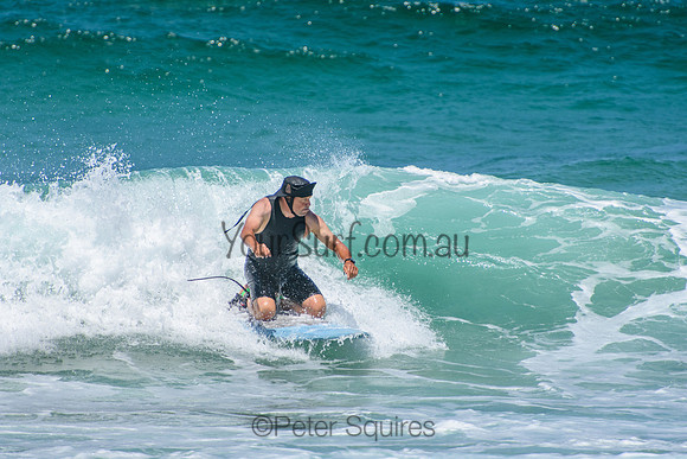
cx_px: 344
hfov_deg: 3.4
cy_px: 230
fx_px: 11452
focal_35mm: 600
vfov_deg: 2.3
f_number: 5.6
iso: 250
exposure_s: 1/2000
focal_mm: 400
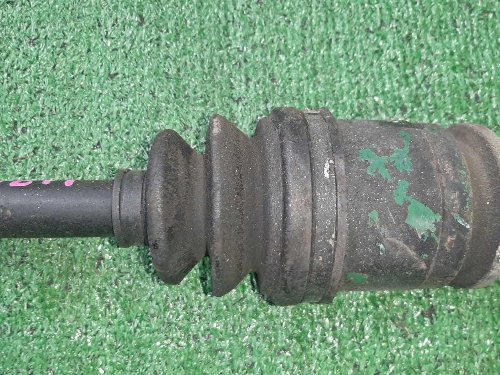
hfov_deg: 59.9
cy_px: 190
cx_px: 260
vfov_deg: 46.8
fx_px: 433
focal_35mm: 30
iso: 200
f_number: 1.7
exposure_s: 1/50
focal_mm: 3.93
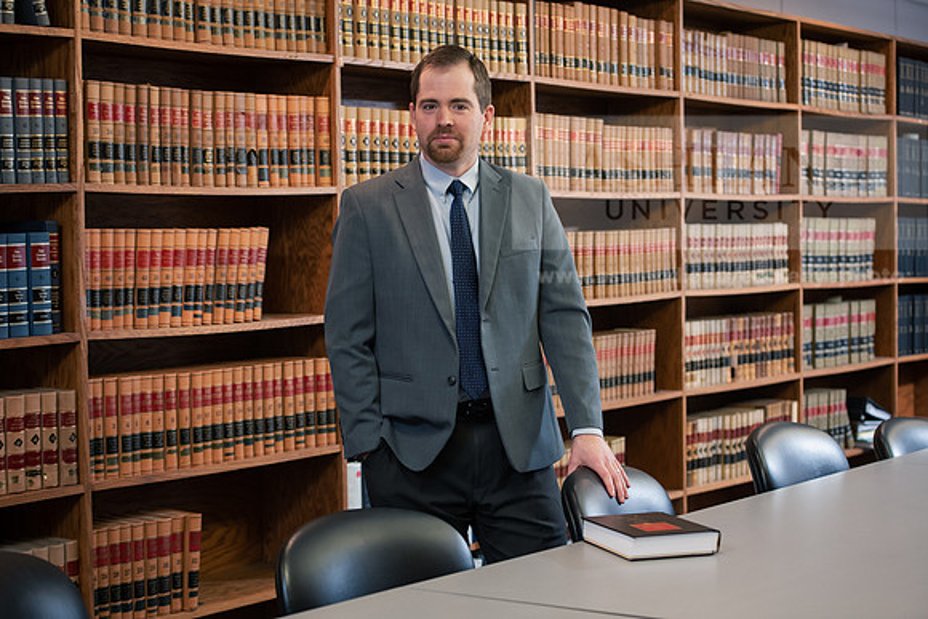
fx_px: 1805
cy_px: 310
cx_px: 464
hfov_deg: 28.8
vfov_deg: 19.5
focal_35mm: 70
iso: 1000
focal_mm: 70
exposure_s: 1/125
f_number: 3.5
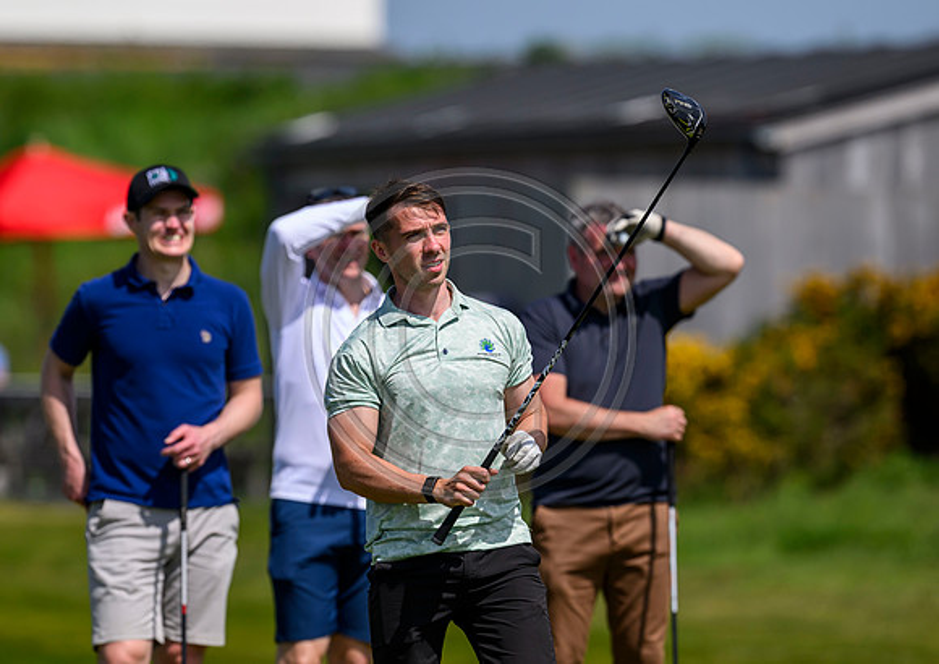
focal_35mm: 485
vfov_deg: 3.0
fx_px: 12882
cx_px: 462
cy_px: 277
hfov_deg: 4.2
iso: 500
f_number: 4.5
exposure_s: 1/5000
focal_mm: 400
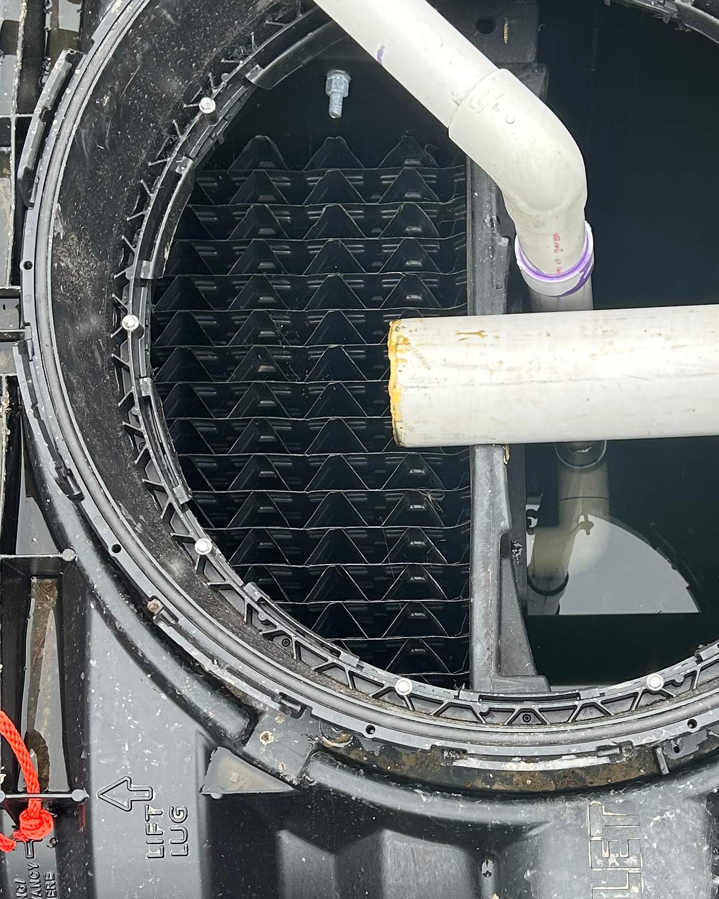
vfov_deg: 29.4
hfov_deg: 23.7
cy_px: 577
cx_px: 484
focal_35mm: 64
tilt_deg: -75.8
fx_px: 1703
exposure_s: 1/211
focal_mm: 5.7
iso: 50
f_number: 1.5
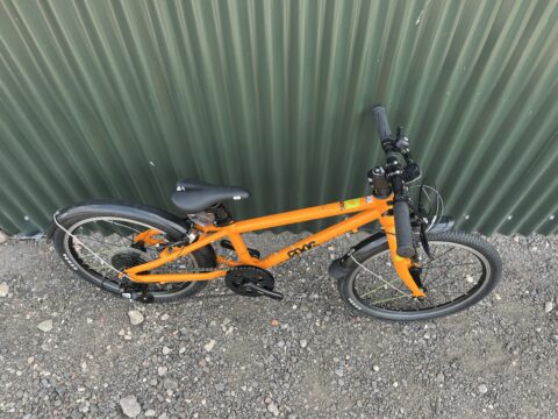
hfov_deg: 67.3
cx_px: 279
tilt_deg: -52.5
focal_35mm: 26
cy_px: 210
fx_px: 419
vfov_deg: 53.1
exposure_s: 1/415
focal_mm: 5.1
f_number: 1.6
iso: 50
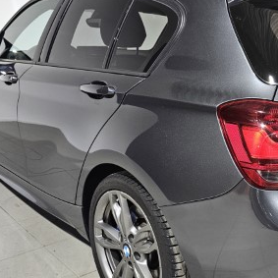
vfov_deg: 36.8
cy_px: 152
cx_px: 214
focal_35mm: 46
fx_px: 418
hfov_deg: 35.8
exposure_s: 1/100
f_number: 1.7
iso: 200
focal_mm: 6.3
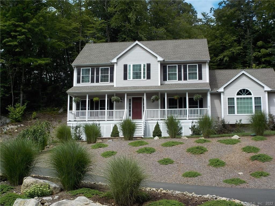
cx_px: 138
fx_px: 373
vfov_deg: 30.9
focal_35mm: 47
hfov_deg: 40.4
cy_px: 103
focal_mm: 6.4
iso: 125
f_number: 4.2
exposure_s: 1/800
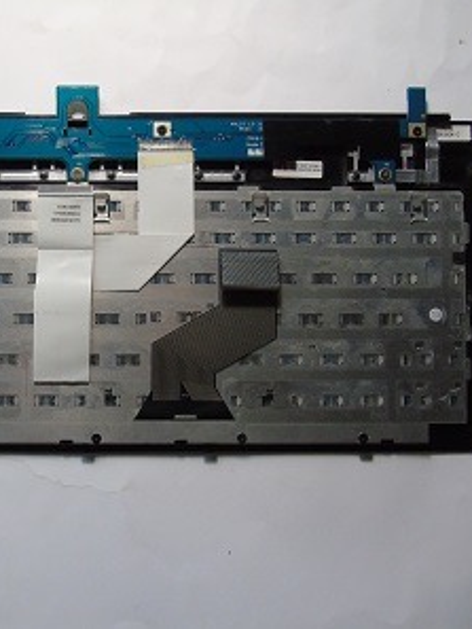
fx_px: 709
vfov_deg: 47.8
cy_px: 316
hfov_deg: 35.4
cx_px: 80
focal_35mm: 39
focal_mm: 5.2
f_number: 5.7
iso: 400
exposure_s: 1/40
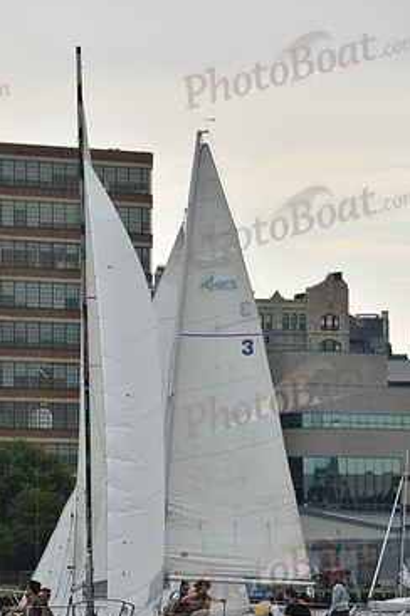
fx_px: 4604
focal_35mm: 269
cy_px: 332
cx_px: 97
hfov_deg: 5.1
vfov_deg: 7.7
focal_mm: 170
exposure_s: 1/1250
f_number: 5.6
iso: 320
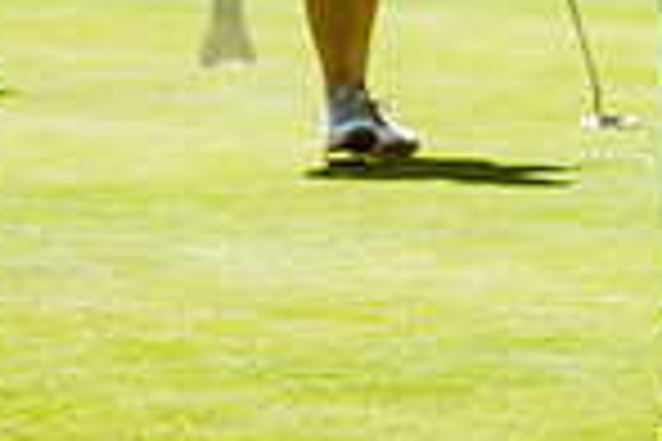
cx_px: 806
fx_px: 8734
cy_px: -232
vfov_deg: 2.9
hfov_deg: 4.3
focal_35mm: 475
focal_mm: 120
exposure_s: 1/800
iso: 100
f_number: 3.5
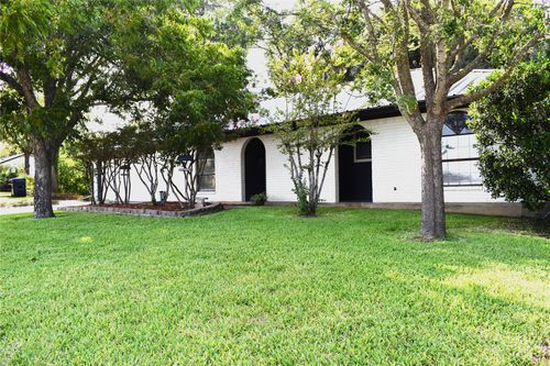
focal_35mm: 27
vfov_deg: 47.9
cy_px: 183
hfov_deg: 67.4
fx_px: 412
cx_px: 275
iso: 200
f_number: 6.3
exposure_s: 1/250
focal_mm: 18
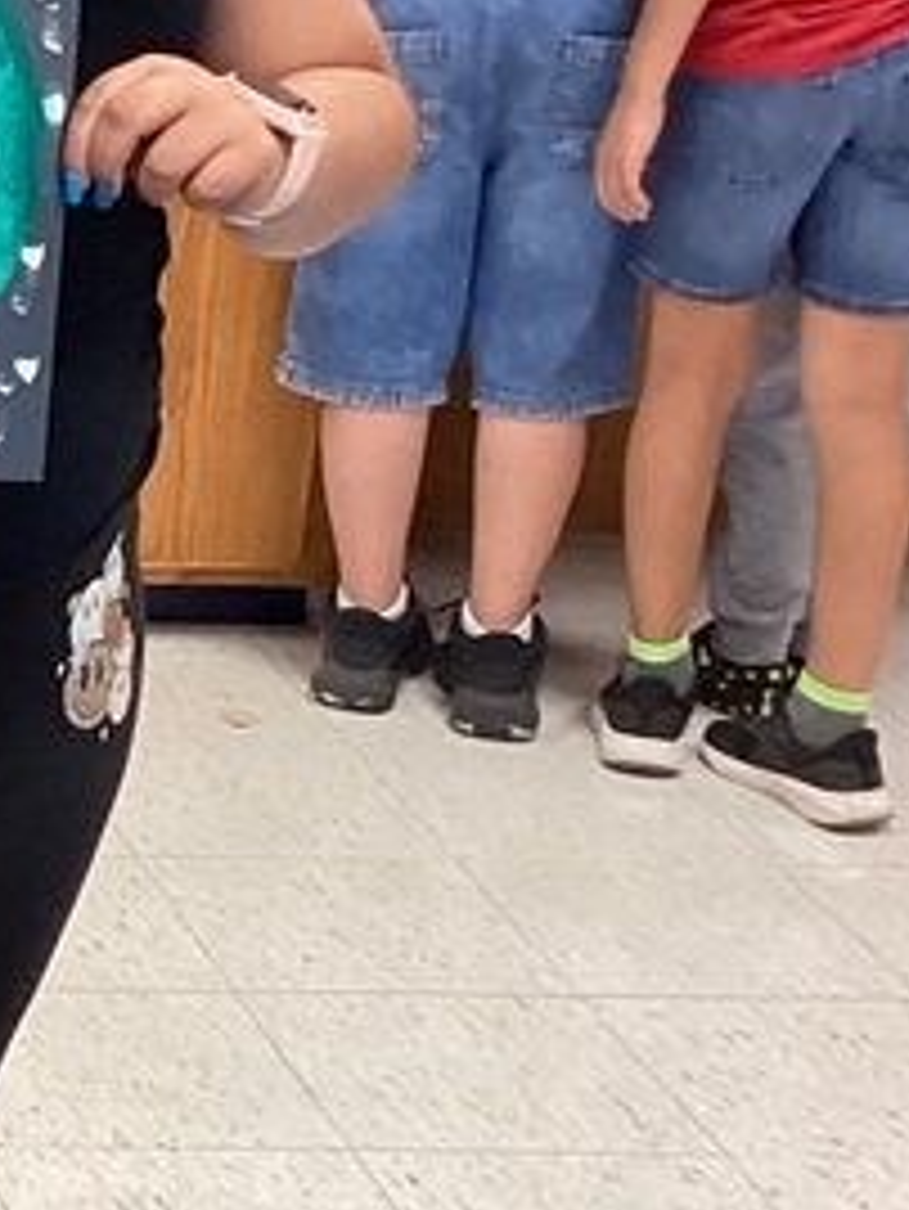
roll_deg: -2.1
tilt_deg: -18.6
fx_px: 4128
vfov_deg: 16.7
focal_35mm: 118
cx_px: -783
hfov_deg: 11.5
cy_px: 495
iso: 160
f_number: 2.4
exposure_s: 1/60
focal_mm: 3.3
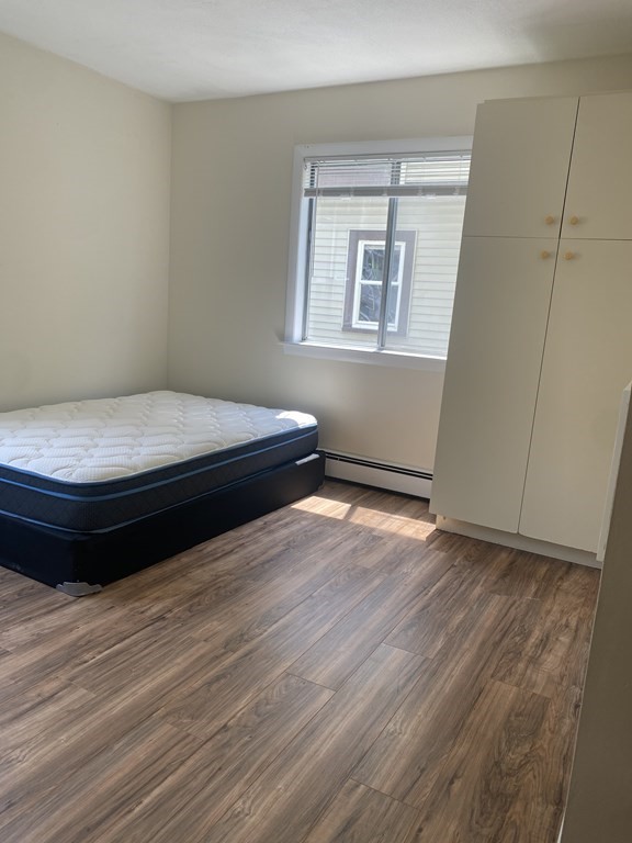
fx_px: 633
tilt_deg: -8.9
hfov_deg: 53.1
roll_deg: -5.7
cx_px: 316
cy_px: 422
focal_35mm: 26
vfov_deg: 67.3
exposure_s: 1/182
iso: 32
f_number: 1.8
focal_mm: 4.25
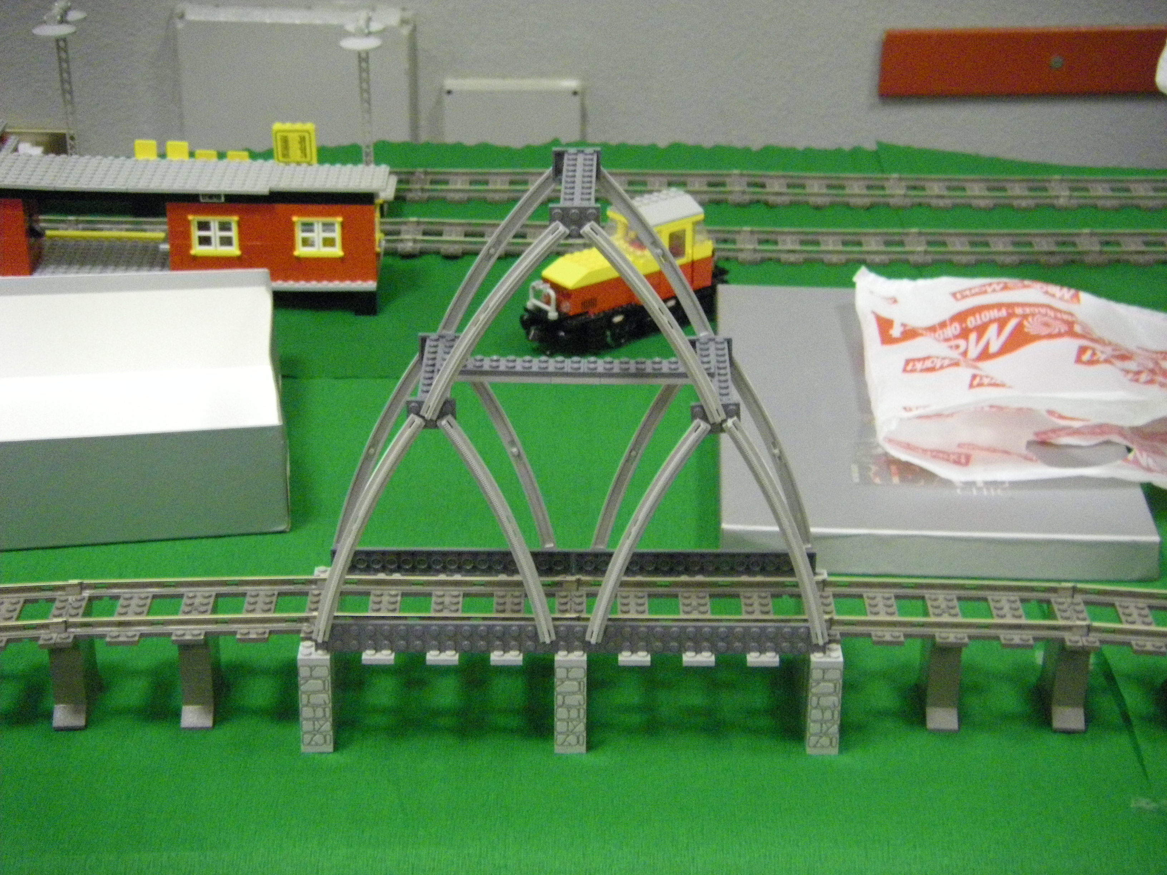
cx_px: 584
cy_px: 438
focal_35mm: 78
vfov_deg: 18.9
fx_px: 2630
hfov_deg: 25.0
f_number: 3.9
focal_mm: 12.8
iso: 800
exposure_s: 1/13
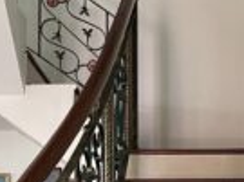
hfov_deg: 26.3
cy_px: 231
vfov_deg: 18.6
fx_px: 521
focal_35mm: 74
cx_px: 148
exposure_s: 1/60
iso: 320
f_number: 1.6
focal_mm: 5.1
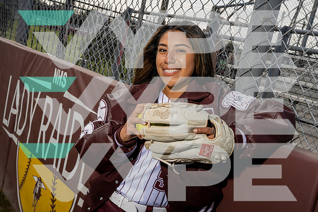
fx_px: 424
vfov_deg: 28.1
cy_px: 106
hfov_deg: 41.1
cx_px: 159
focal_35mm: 48
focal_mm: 48
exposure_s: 1/250
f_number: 10
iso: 100
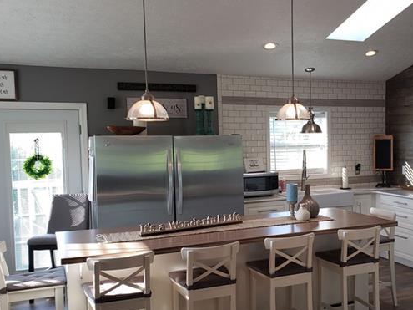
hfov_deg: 43.2
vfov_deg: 34.3
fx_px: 501
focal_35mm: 42
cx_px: 316
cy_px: 170
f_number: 2.4
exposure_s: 1/60
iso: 64
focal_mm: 4.3
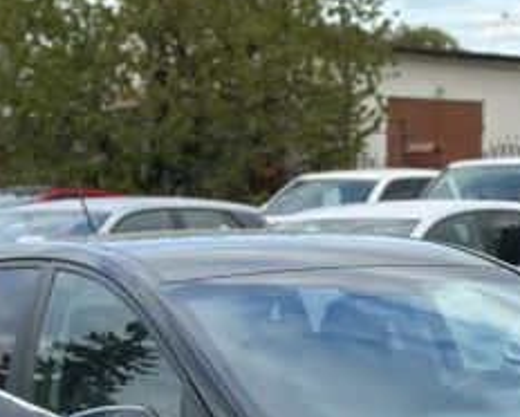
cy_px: 475
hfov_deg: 14.8
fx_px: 1987
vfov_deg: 11.8
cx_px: 410
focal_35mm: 129
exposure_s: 1/1212
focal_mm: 6.86
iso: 80
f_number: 1.78
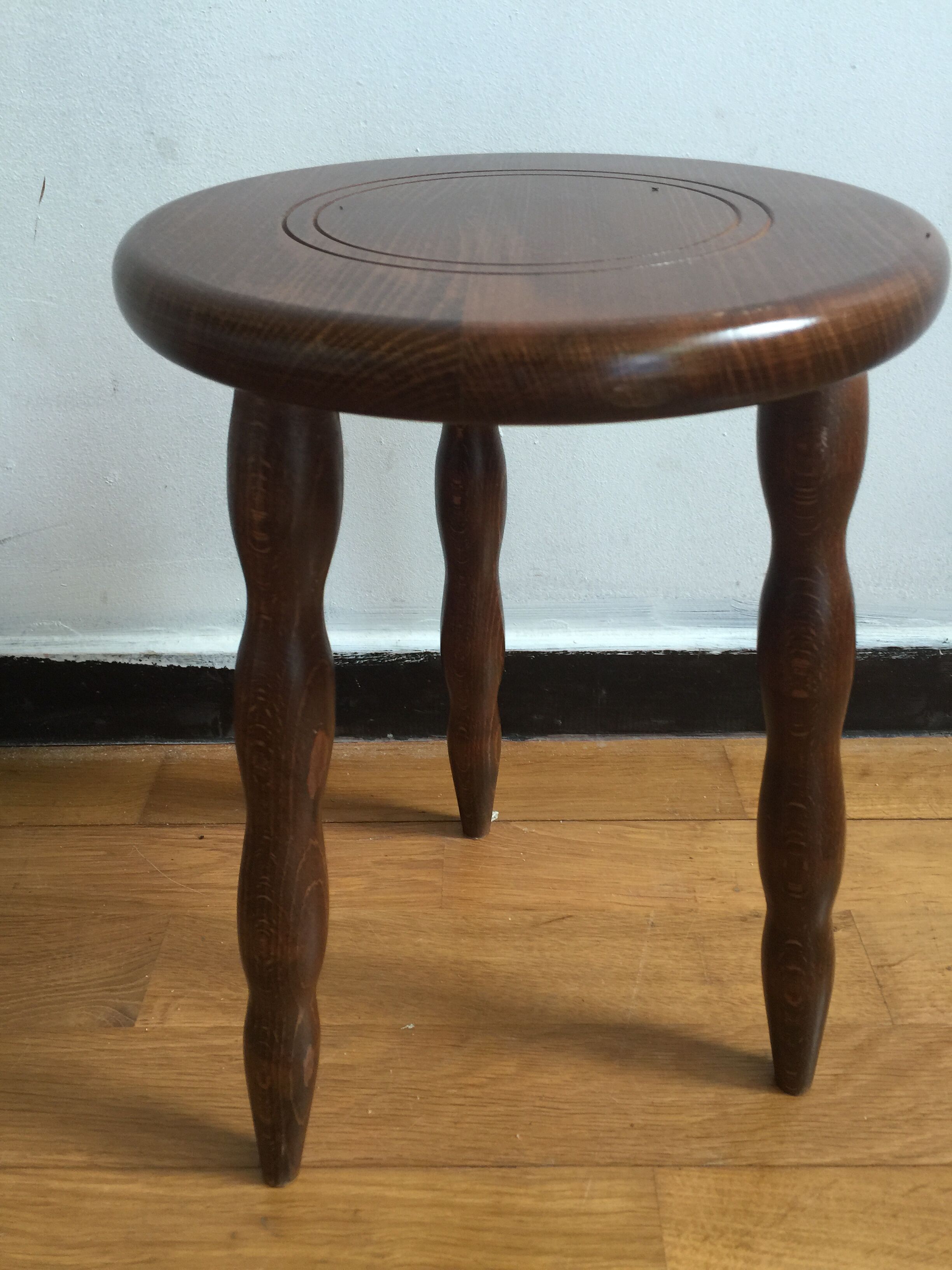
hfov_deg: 48.2
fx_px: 1063
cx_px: 476
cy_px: 635
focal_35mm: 29
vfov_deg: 61.7
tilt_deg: -32.9
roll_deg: +1.6
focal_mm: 4.15
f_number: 2.2
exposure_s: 1/17
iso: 50
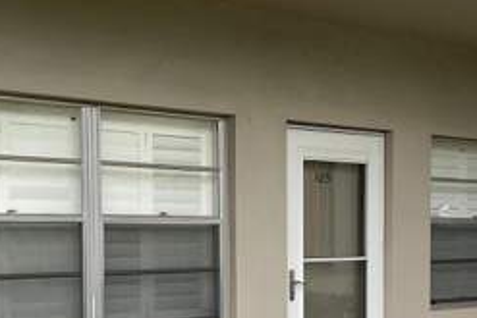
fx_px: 1034
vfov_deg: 17.3
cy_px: 287
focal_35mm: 78
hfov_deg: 25.9
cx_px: 297
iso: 32
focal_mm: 3
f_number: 1.8
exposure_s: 1/122
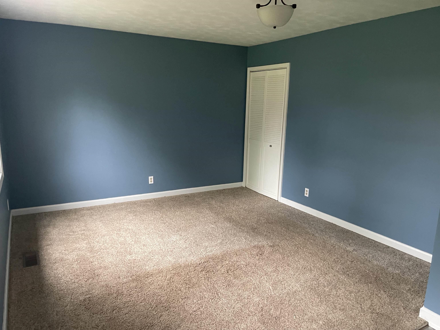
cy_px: 165
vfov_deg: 54.9
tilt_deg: -11.5
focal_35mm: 25
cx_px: 220
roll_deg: -0.9
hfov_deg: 69.4
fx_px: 318
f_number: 1.6
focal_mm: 5.1
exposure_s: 1/40
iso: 640
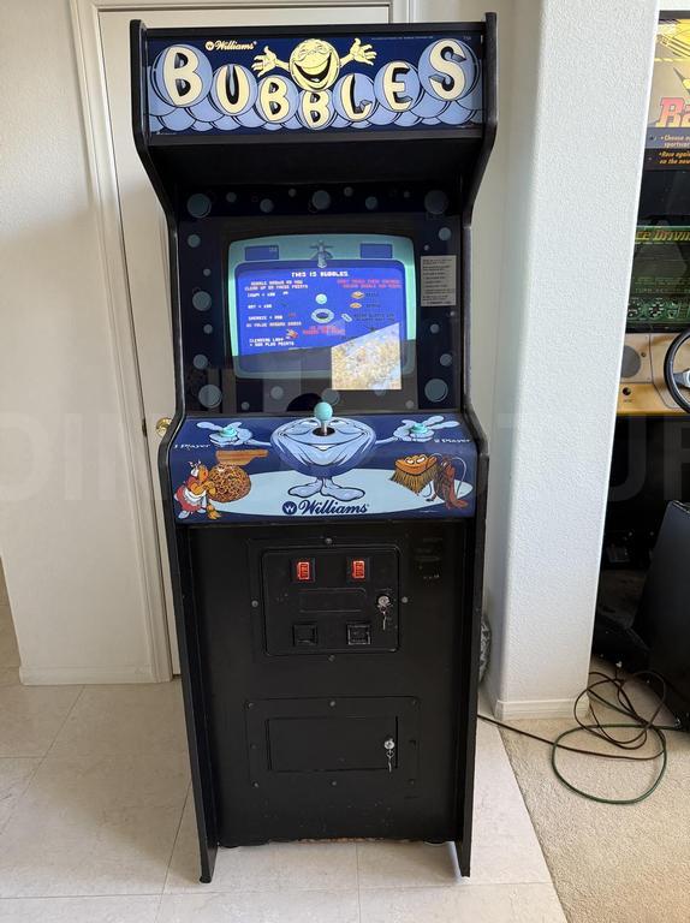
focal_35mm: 24
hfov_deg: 56.7
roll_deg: +0.1
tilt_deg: -17.8
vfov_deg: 71.7
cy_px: 462
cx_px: 345
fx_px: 639
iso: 320
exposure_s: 1/60
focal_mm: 6.76
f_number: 1.78
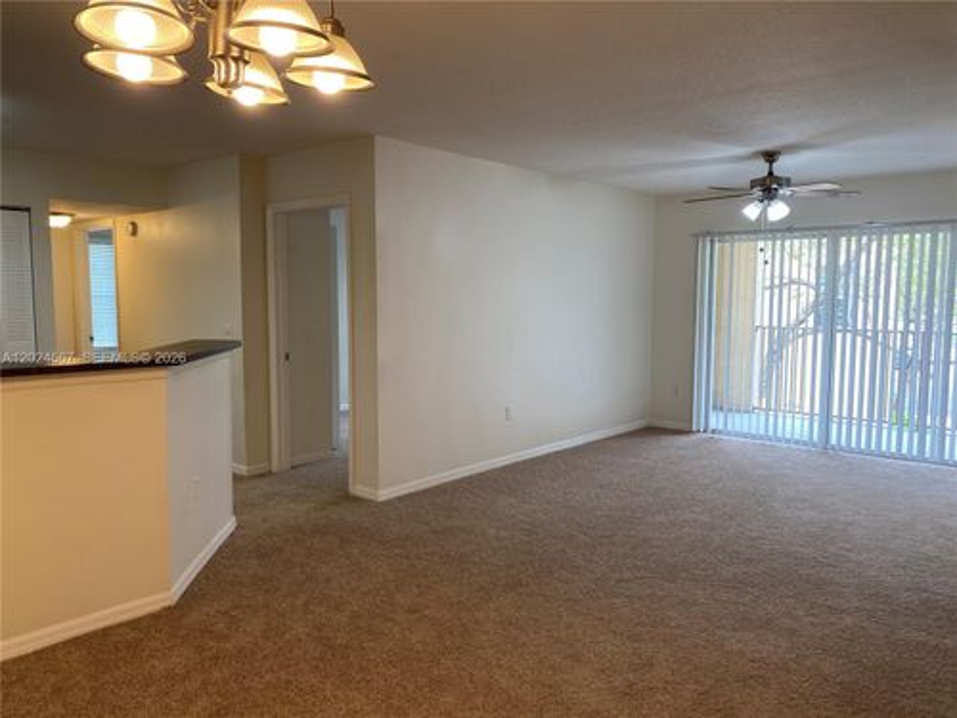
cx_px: 478
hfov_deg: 67.3
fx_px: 719
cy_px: 359
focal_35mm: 26
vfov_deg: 53.1
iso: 80
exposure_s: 1/120
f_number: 1.8
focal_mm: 4.25
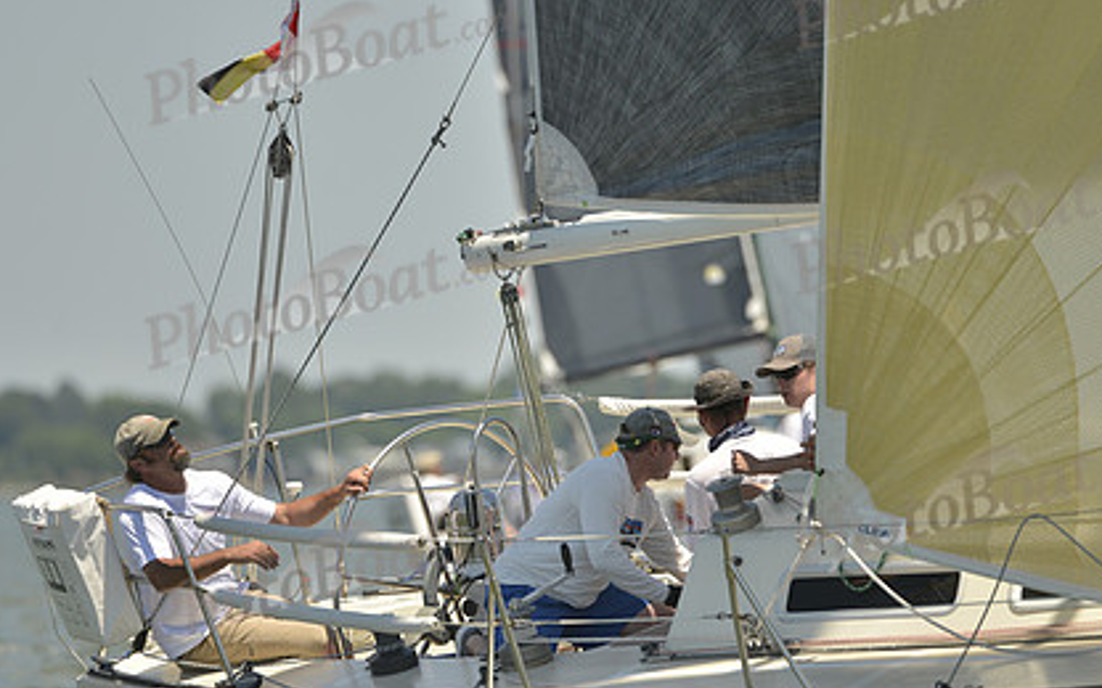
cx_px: 657
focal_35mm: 569
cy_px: 401
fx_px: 17089
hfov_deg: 3.7
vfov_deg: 2.3
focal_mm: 400
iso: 200
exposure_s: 1/1250
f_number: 5
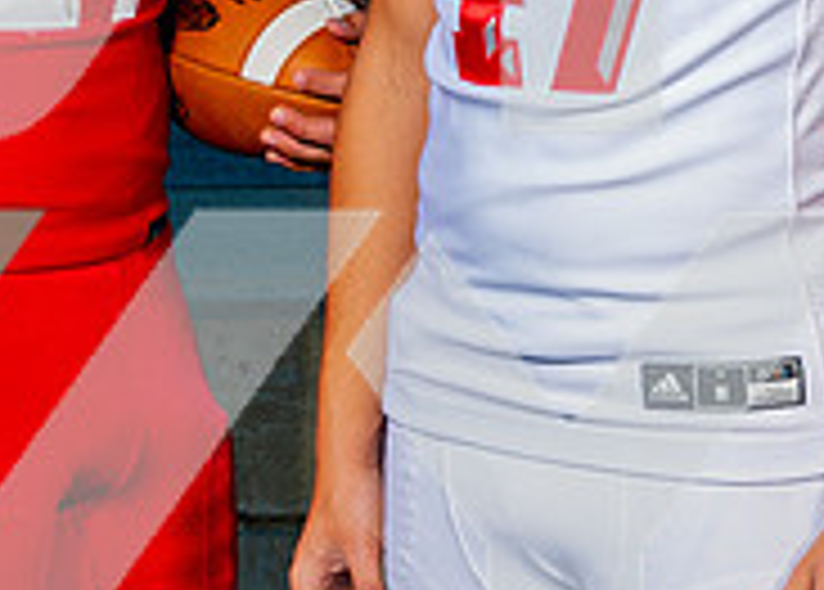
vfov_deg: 8.9
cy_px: -117
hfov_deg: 12.5
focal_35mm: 159
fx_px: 3724
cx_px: 718
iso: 100
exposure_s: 1/125
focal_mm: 48
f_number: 8
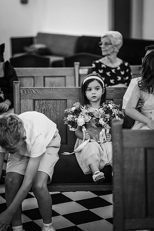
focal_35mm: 85
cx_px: 77
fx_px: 547
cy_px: 116
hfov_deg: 16.0
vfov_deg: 23.9
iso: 1250
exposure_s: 1/200
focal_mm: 85
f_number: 1.8
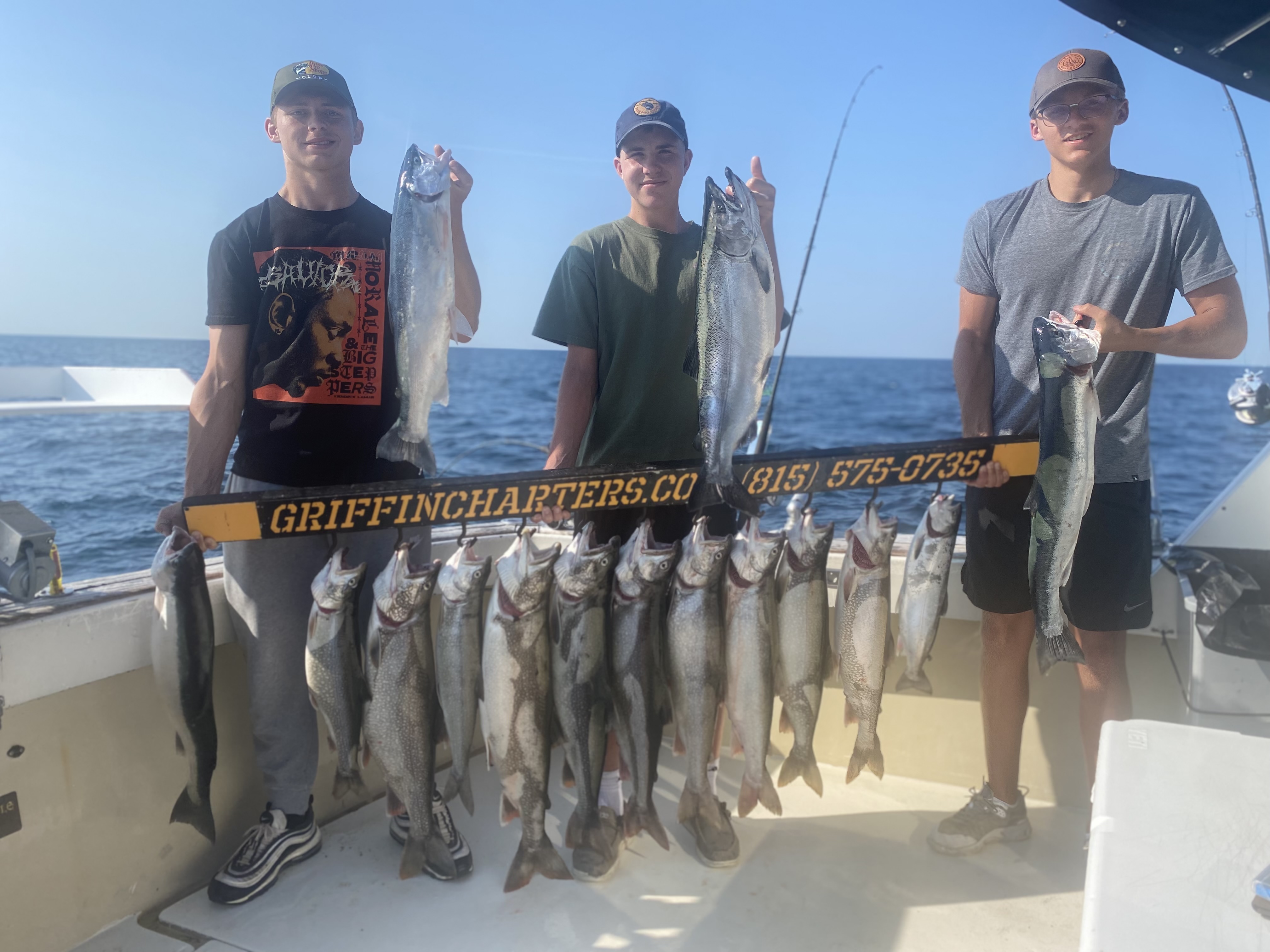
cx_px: 635
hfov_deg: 67.3
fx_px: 954
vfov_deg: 53.1
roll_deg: -3.8
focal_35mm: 26
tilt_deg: -7.5
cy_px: 476
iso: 32
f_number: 1.8
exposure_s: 1/2513
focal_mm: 4.25
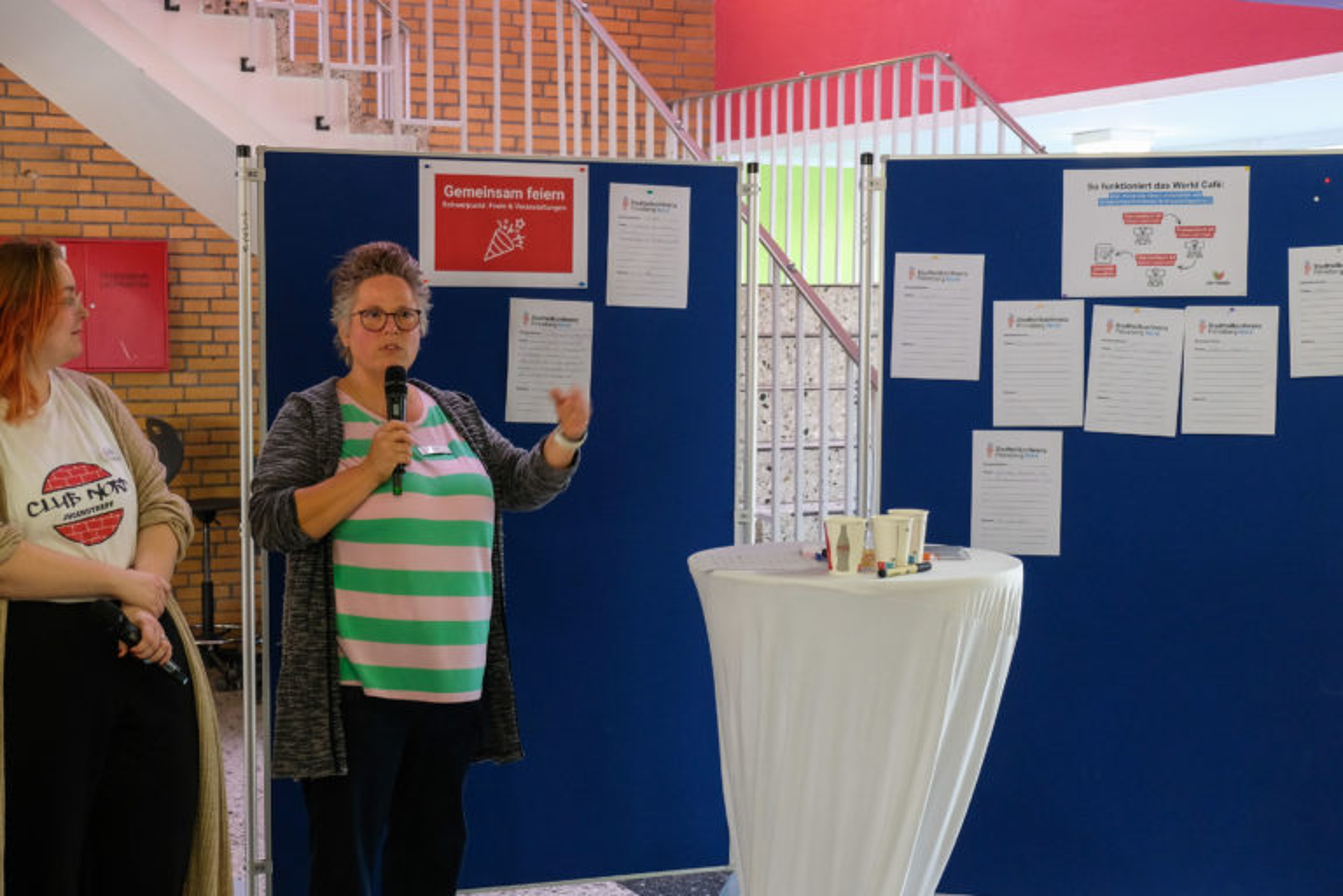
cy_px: 448
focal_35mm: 42
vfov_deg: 31.9
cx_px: 672
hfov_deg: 46.4
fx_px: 1567
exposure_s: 1/60
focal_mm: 27.7
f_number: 3.2
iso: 1000
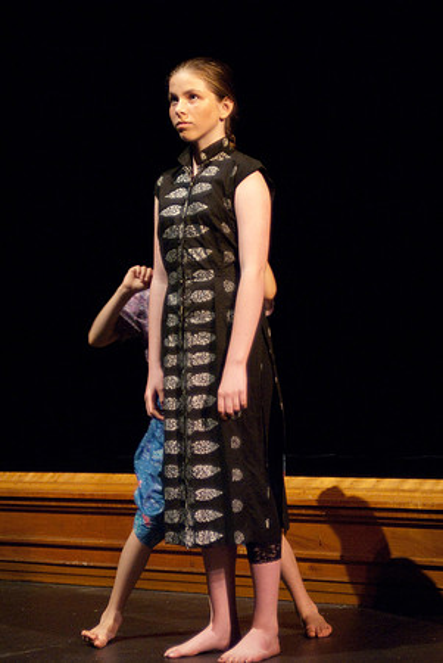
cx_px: 222
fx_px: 1713
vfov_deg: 21.9
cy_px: 332
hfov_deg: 14.7
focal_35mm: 93
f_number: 2.8
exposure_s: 1/160
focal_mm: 62
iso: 1600
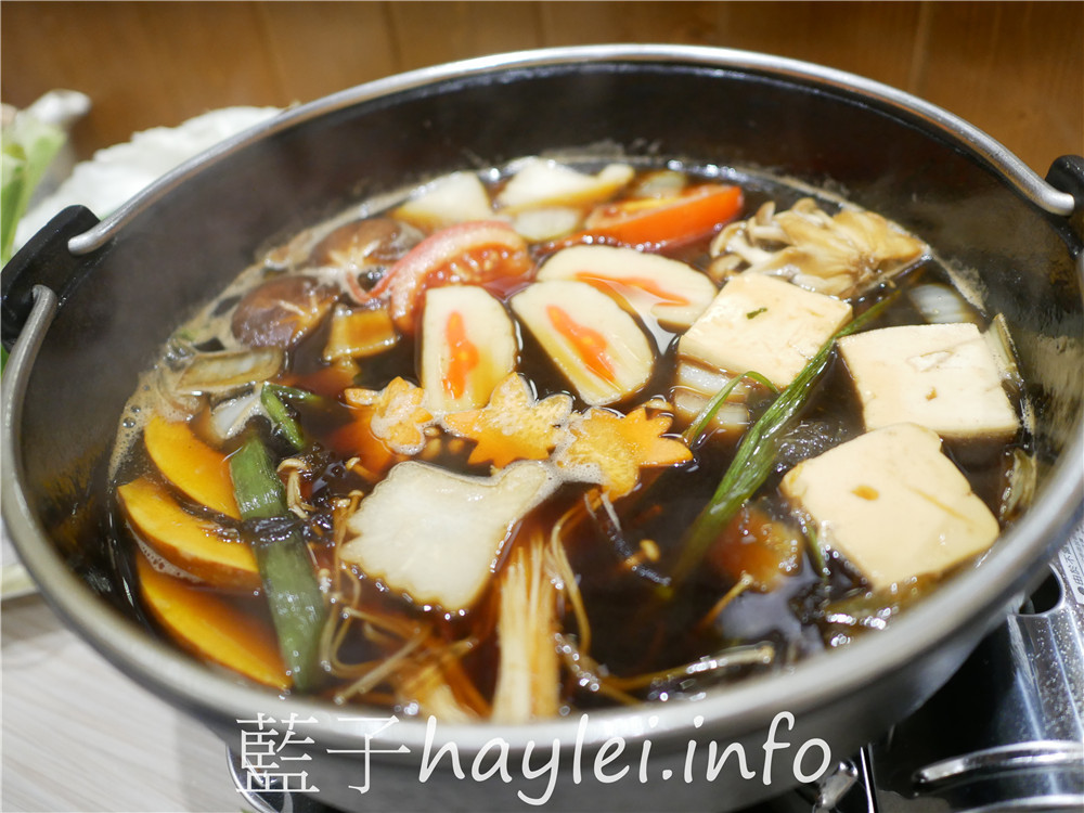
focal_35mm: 30
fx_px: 939
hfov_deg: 60.0
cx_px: 542
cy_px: 406
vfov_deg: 46.8
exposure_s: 1/60
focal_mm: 15
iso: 1000
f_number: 1.7
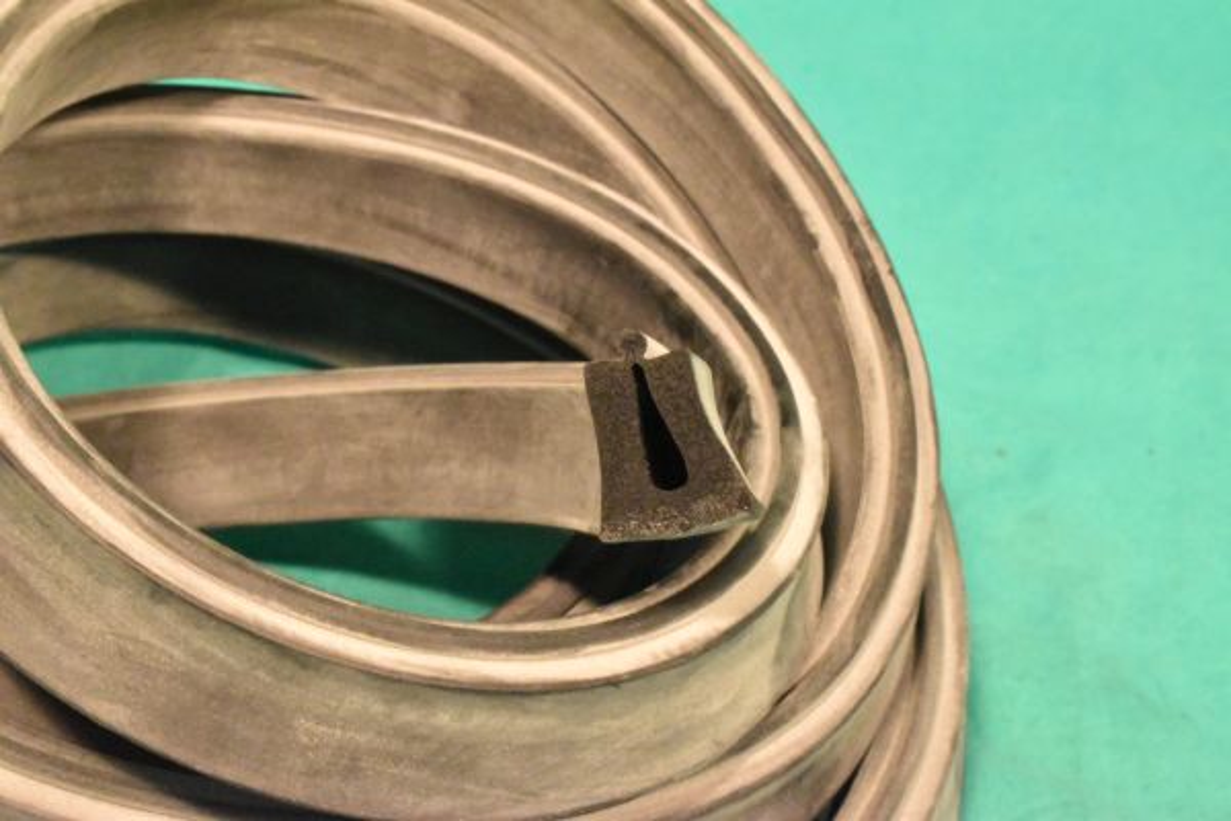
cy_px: 410
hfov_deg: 24.6
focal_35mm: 82
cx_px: 616
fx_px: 2821
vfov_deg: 16.6
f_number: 29
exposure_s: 1/100
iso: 12800
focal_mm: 55
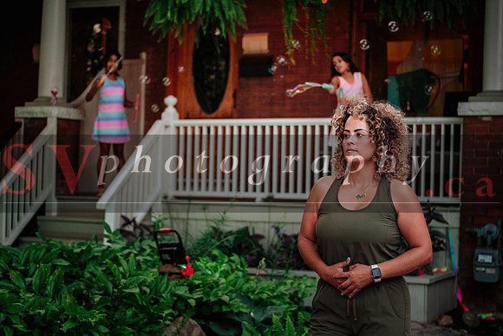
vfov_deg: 18.2
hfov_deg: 27.0
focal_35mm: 75
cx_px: 252
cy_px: 168
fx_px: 1048
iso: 800
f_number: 2.8
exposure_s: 1/400
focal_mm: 50
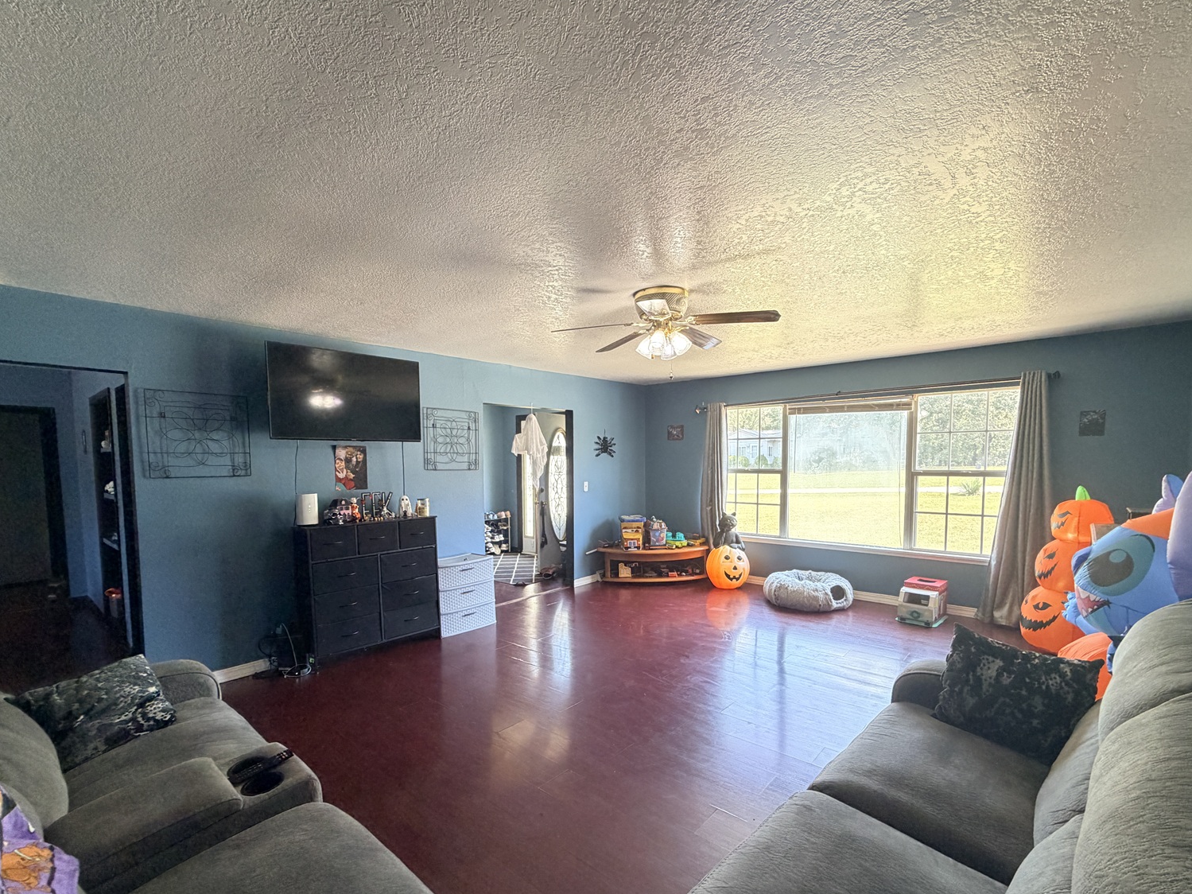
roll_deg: +0.5
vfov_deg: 77.8
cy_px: 496
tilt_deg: -4.0
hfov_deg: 94.5
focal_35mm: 16
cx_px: 604
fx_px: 551
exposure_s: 1/120
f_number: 2.2
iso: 320
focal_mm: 2.22
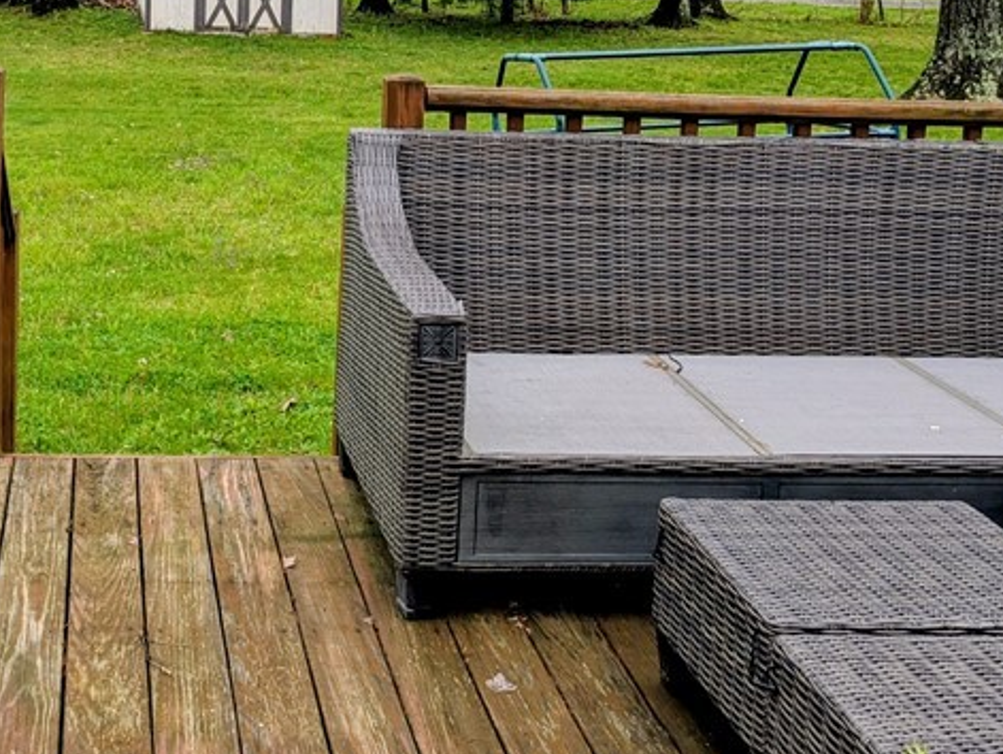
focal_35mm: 52
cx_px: 214
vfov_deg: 26.8
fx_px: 1508
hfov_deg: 35.7
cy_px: 34
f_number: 1.68
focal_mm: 6.9
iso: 22
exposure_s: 1/310
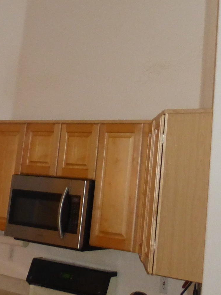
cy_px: -16
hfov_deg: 19.3
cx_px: 195
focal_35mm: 75
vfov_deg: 24.5
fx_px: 638
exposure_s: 1/125
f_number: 3.3
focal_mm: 4.3
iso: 320
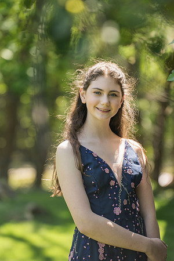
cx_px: 87
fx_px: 1218
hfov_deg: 8.2
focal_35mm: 168
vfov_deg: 12.2
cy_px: 130
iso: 100
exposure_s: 1/250
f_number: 3.5
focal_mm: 168
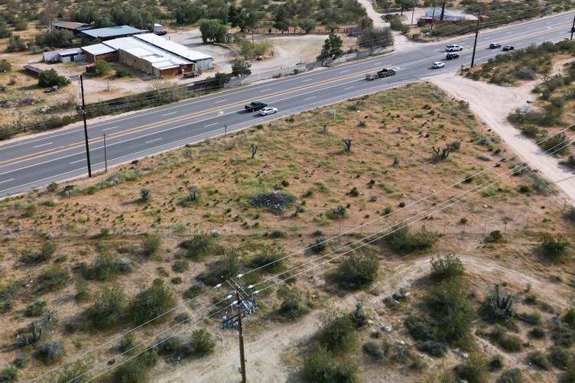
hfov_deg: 55.4
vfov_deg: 37.9
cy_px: 96
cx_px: 232
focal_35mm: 34
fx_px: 543
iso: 150
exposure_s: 1/320
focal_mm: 6.72
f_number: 1.7
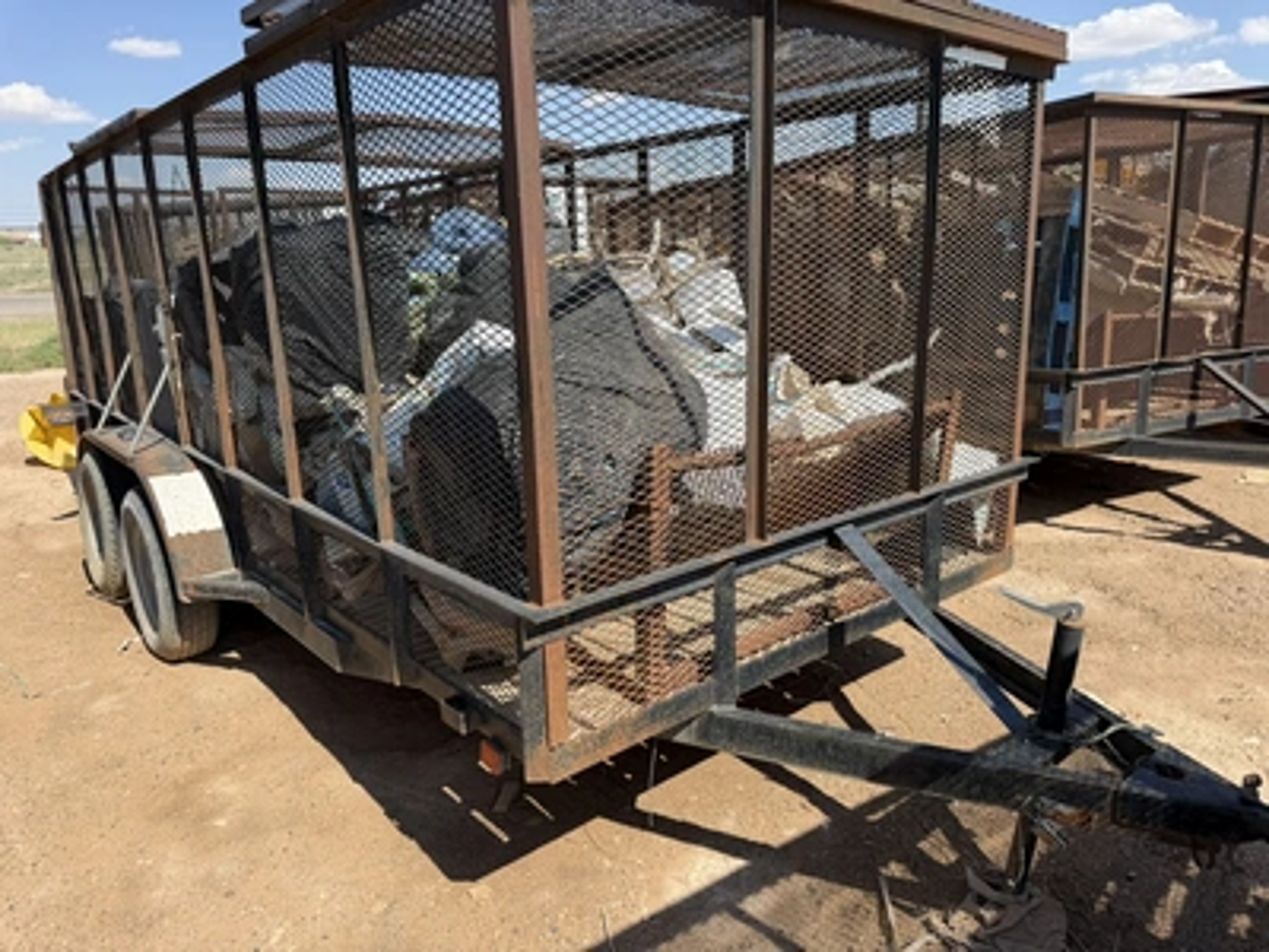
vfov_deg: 56.8
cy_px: 476
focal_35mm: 24
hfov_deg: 71.6
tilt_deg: -16.0
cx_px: 634
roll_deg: +1.7
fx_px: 880
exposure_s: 1/2703
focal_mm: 6.76
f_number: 1.78
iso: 80
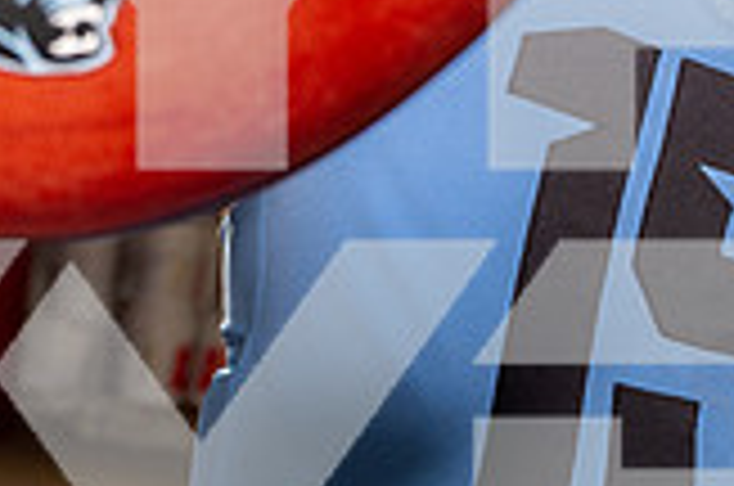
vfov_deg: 8.6
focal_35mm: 157
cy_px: -65
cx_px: 401
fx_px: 3195
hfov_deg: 13.1
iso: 100
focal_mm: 44
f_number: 5
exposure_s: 1/320
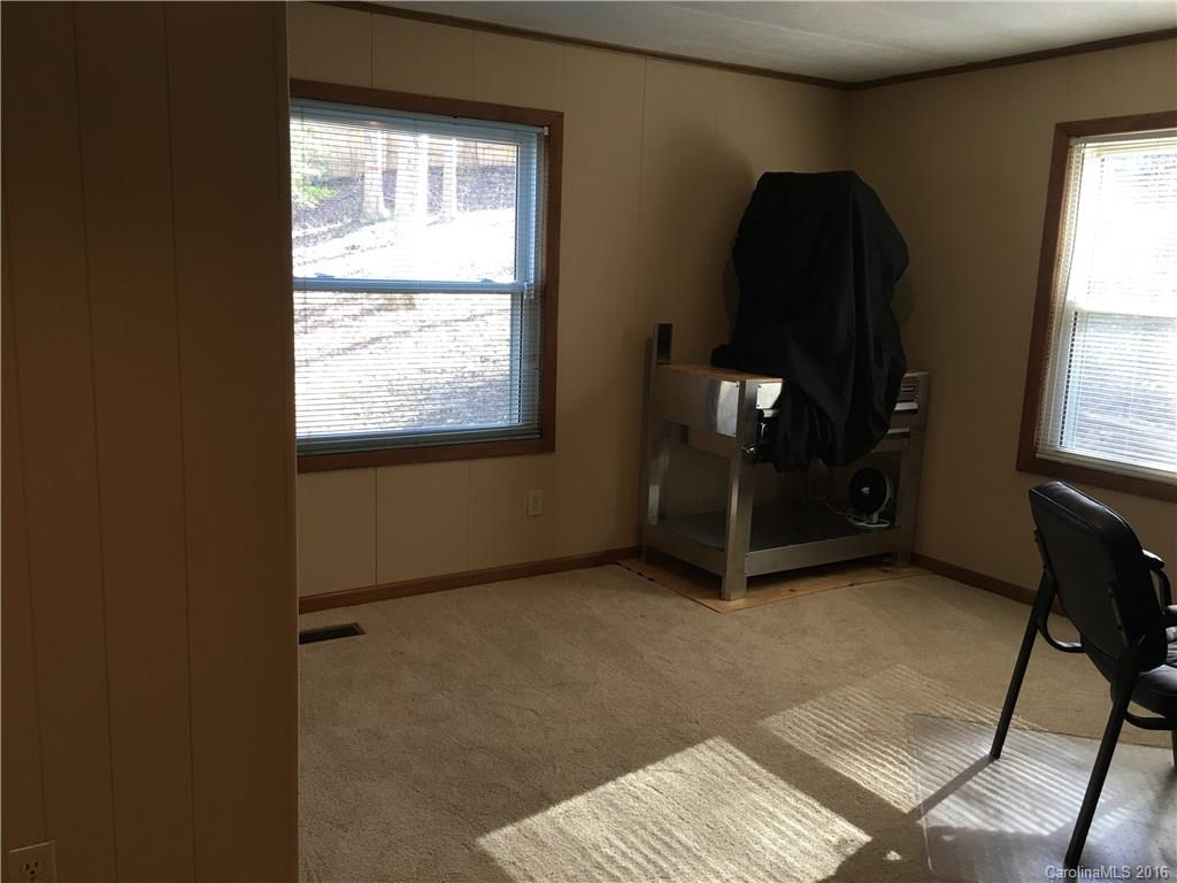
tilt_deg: -9.8
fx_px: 986
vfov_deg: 48.2
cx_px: 588
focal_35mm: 29
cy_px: 442
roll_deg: -2.2
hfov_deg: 61.7
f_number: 2.2
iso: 25
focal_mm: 4.15
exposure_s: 1/15
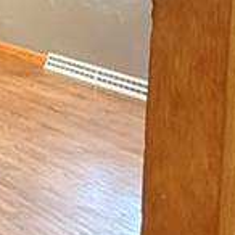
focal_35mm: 102
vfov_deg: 16.4
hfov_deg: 11.9
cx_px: -409
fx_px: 783
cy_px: -40
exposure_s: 1/60
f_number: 2.2
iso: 640
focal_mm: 2.22
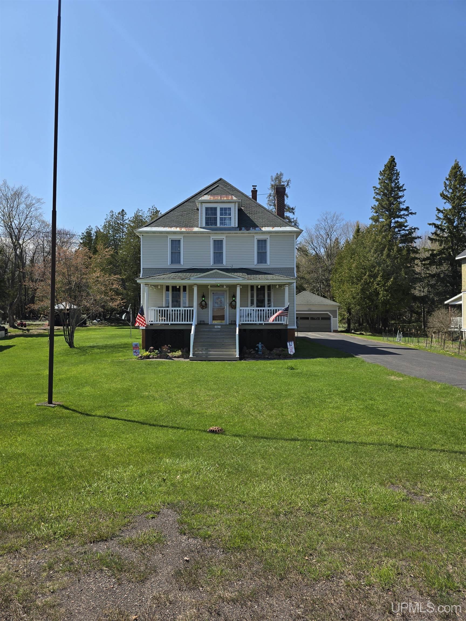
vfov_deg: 73.9
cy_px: 310
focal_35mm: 23
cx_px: 233
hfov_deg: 58.9
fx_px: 413
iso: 12
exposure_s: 1/895
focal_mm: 6.3
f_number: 1.7
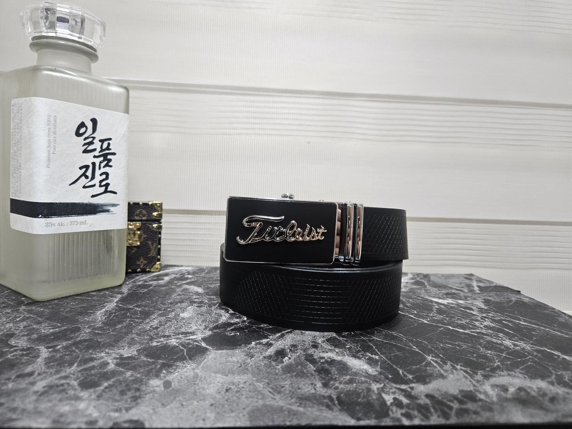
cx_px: 286
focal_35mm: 23
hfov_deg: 73.9
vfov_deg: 58.9
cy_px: 214
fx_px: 380
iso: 250
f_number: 1.8
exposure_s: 1/120
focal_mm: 5.4
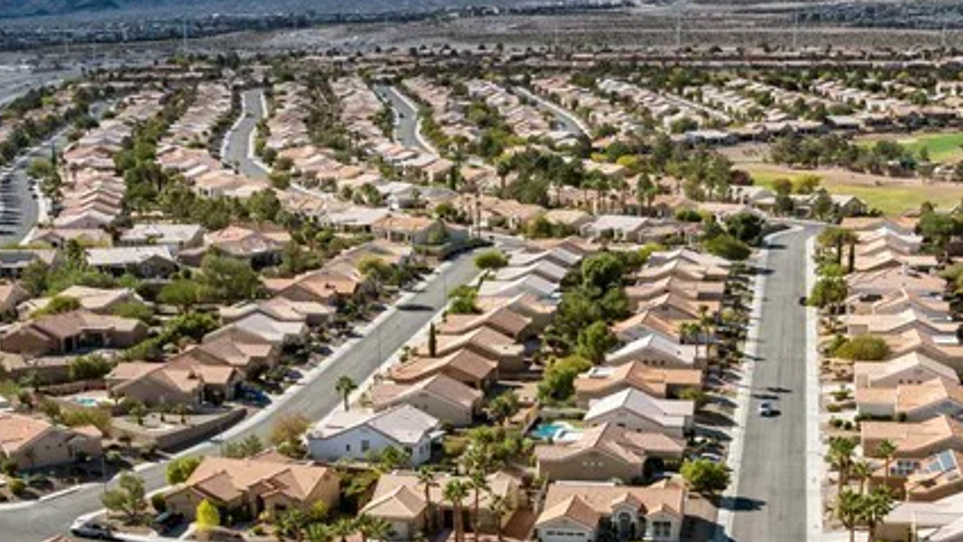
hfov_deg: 33.3
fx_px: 1609
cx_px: 510
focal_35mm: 63
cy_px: 637
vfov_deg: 18.2
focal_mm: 12.29
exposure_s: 1/160
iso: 110
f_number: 2.8
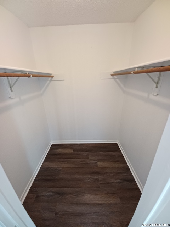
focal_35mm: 13
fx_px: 85
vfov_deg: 106.2
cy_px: 114
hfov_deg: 89.9
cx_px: 85
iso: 250
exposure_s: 1/24
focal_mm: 1.42
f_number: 2.2
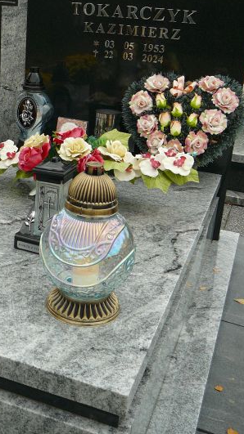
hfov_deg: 25.6
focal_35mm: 46
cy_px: 173
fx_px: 530
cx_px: 56
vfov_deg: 44.4
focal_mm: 5.2
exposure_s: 1/160
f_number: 2.8
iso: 80
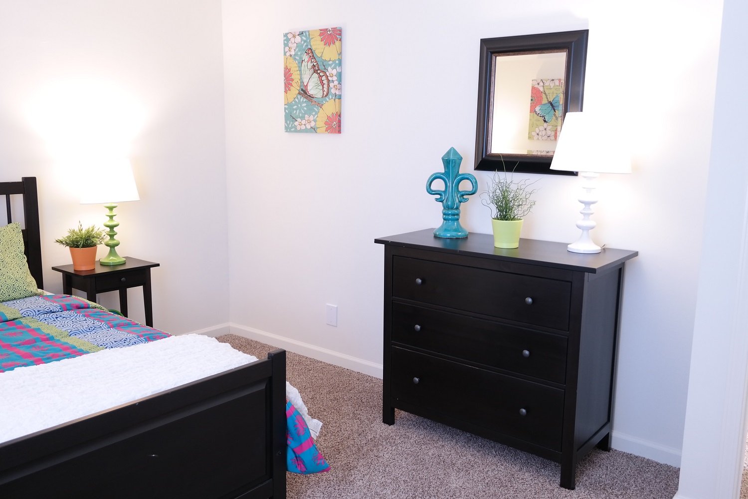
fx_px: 623
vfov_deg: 43.6
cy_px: 250
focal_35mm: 30
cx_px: 374
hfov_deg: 61.9
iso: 400
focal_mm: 20
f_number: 3.5
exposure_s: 1/15
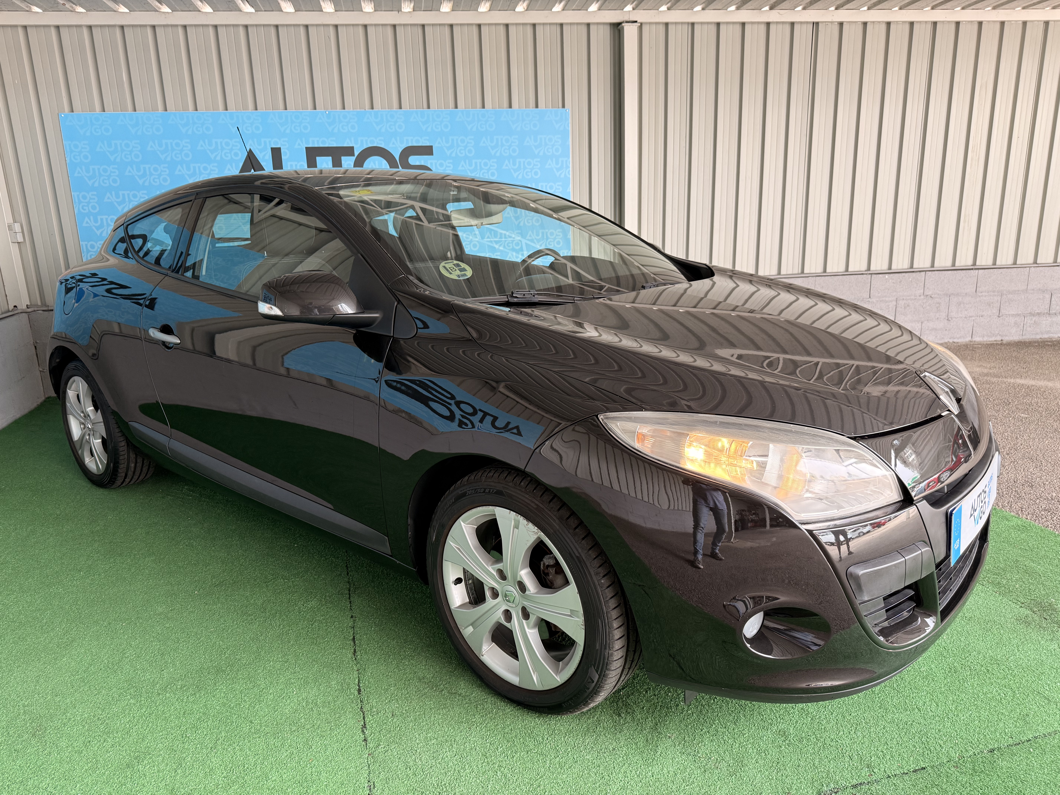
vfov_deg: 56.8
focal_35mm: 24
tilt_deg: -13.2
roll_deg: +2.3
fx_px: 735
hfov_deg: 71.6
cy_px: 398
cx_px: 530
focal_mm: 6.76
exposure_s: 1/121
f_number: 1.78
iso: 125
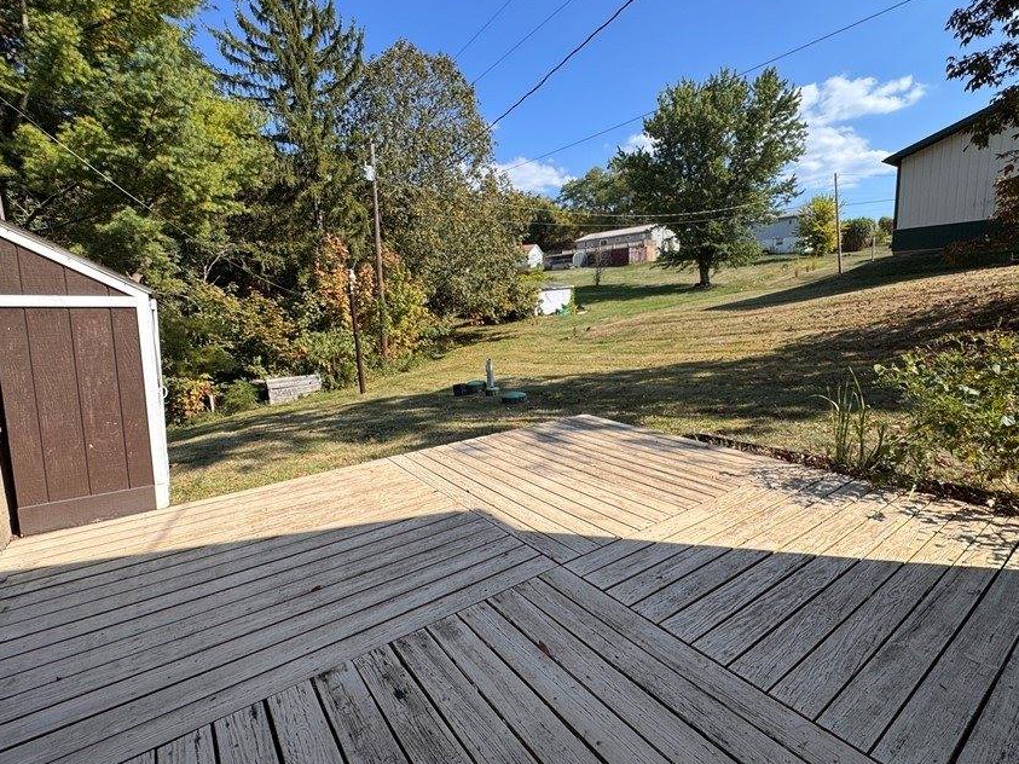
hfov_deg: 91.0
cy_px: 371
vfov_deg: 74.7
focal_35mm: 17
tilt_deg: -8.2
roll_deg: +1.4
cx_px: 525
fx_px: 500
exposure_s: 1/944
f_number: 2.2
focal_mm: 2.22
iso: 40
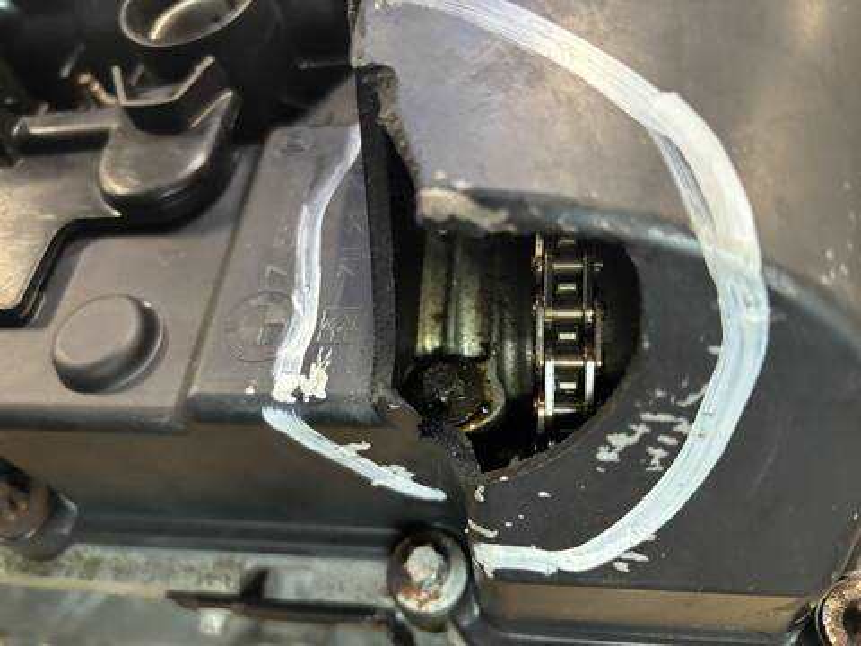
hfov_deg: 67.3
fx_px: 647
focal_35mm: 26
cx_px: 430
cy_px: 323
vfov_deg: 53.1
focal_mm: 5.96
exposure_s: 1/33
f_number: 1.6
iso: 500
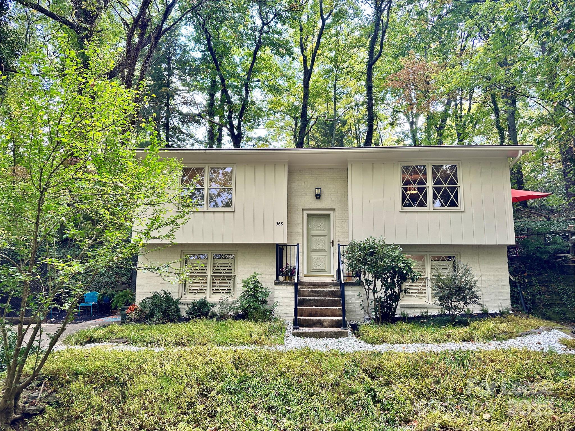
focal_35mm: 24
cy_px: 216
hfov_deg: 71.6
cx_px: 288
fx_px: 399
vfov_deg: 56.8
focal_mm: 6.86
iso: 100
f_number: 1.78
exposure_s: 1/162
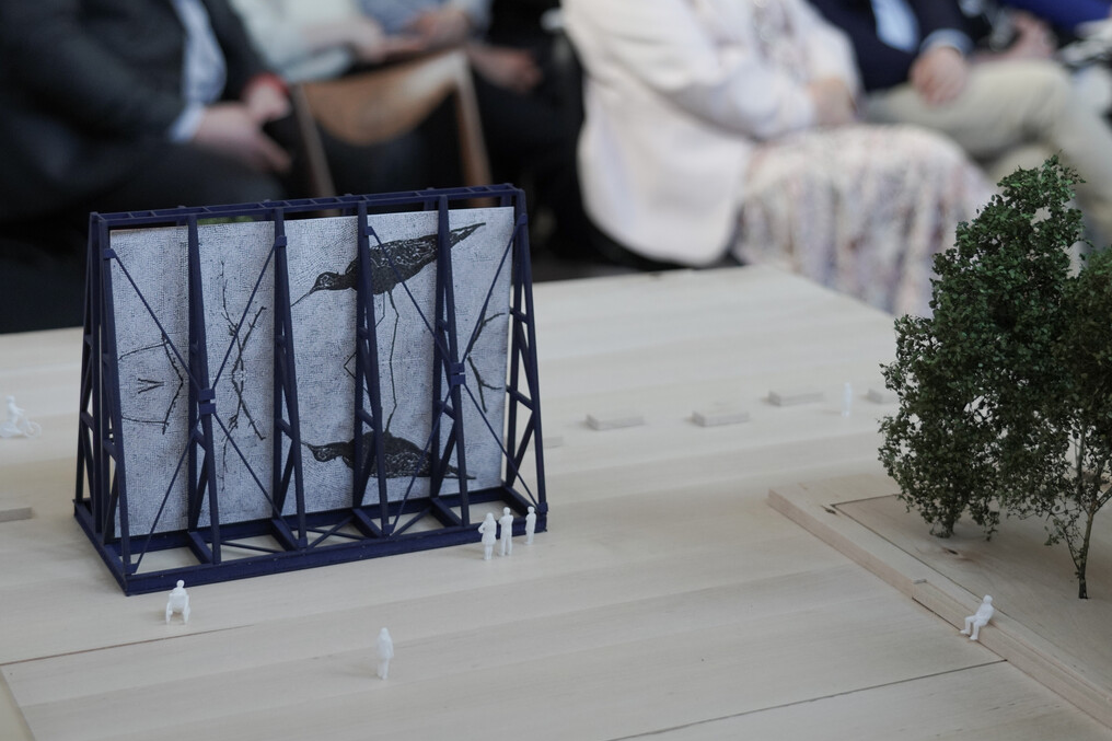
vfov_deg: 21.4
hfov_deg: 31.9
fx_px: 1946
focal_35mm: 63
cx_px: 525
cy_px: 206
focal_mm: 40
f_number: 4
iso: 640
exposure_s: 1/250
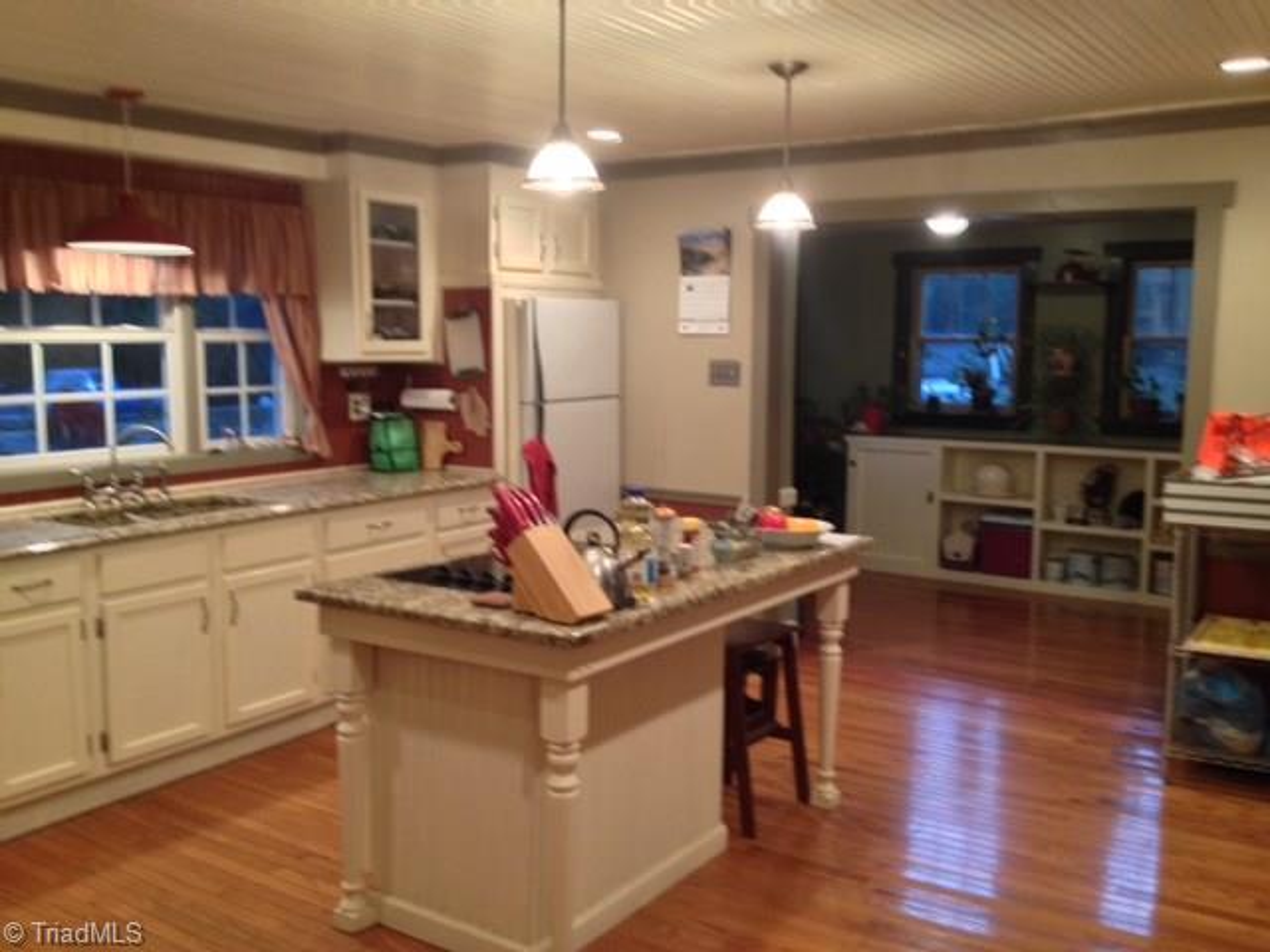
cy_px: 476
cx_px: 635
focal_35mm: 35
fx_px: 1284
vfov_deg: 40.7
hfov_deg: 52.6
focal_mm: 4.28
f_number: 2.4
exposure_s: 1/20
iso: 200
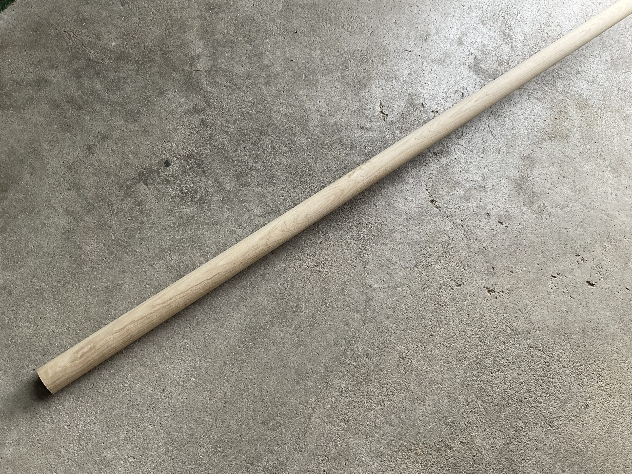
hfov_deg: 61.7
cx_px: 316
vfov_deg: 48.2
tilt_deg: -66.9
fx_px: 529
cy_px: 237
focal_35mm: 29
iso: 32
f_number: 1.8
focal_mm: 3
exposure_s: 1/122
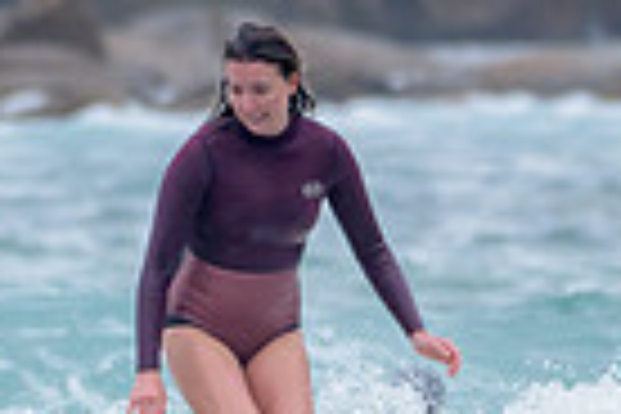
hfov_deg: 0.8
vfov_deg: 0.5
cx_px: 235
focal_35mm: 2574
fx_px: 44398
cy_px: 465
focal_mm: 500
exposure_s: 1/1250
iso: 720
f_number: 5.6
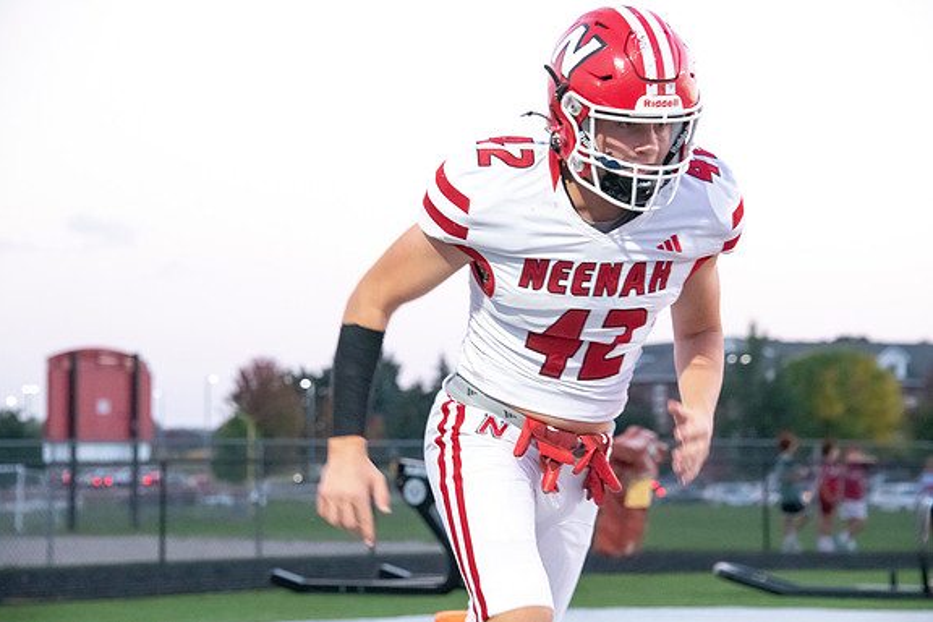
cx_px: 465
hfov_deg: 15.1
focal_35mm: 136
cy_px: 312
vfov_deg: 10.1
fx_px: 3524
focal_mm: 135
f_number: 7.1
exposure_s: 1/320
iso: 10000
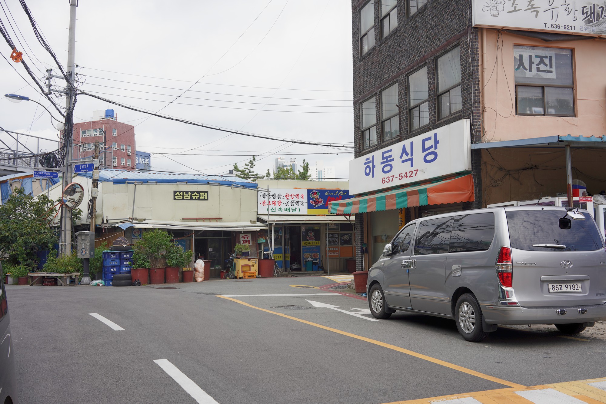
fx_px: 589
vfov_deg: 37.9
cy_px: 202
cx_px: 303
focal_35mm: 35
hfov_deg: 54.4
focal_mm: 35
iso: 100
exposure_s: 1/100
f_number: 11
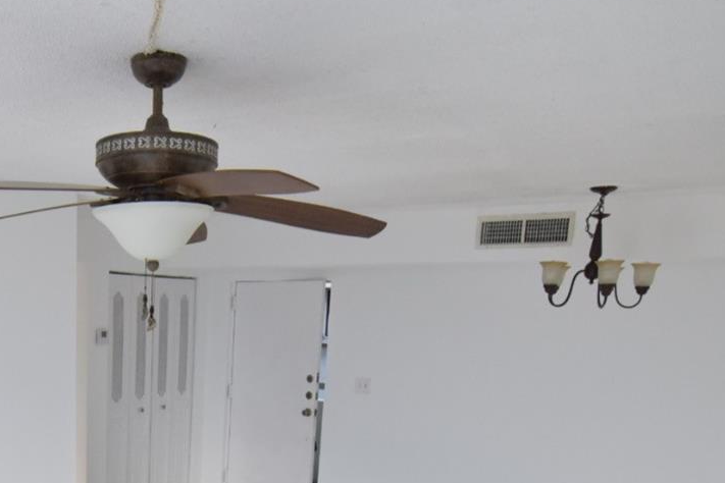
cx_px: 110
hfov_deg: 47.8
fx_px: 748
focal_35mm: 37
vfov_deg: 33.0
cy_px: 479
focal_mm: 11
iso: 1000
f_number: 2.8
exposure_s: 1/400
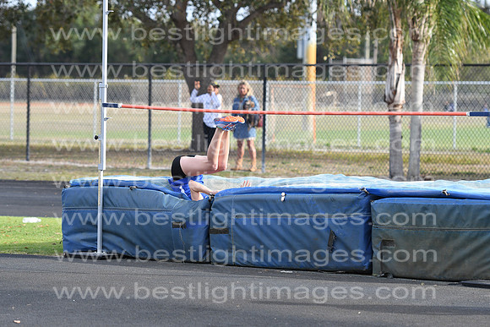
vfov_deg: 7.3
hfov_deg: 11.0
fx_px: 2553
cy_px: 164
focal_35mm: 188
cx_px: 245
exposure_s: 1/1600
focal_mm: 125
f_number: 4
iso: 400
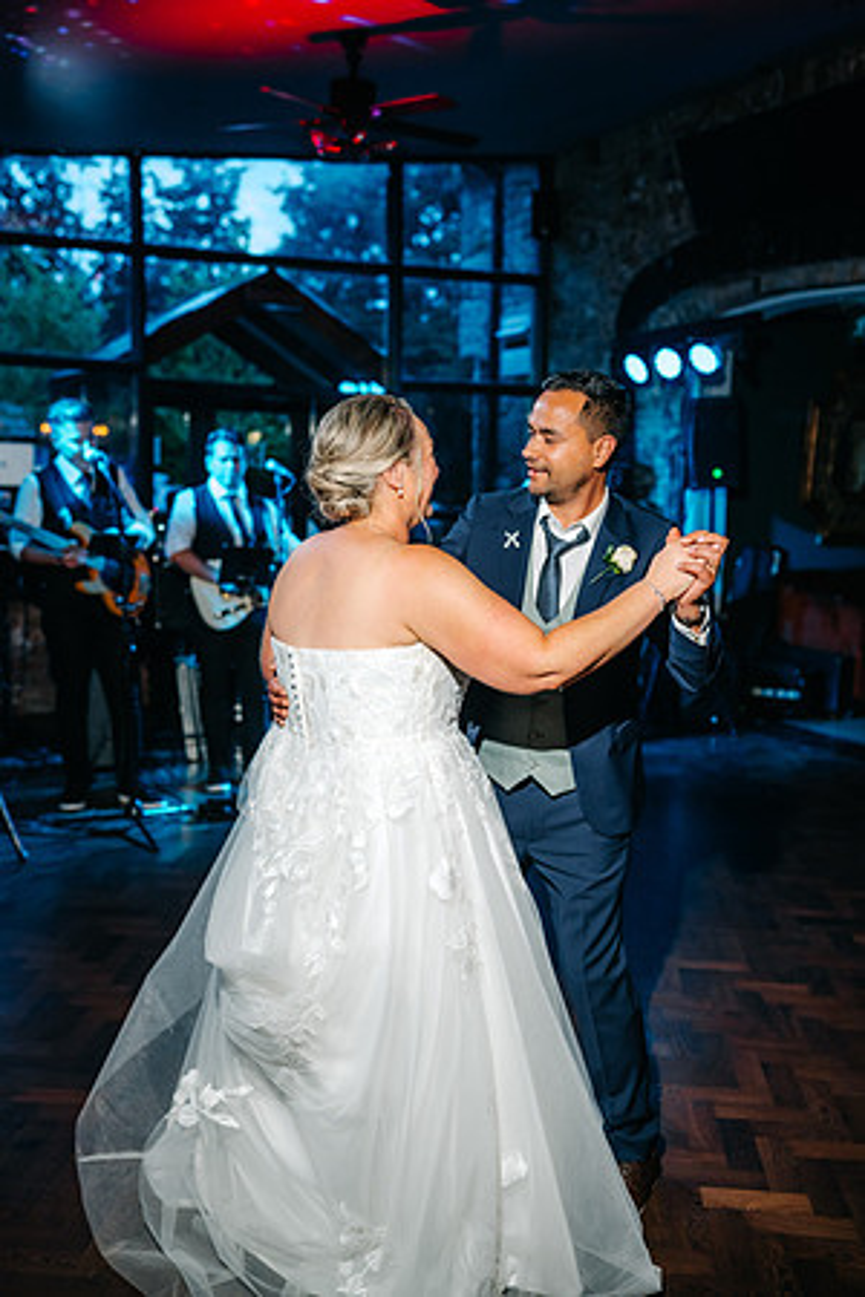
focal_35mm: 35
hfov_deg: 37.9
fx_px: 1261
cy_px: 648
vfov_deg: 54.4
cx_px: 432
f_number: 2.2
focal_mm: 35
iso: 320
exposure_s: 1/200
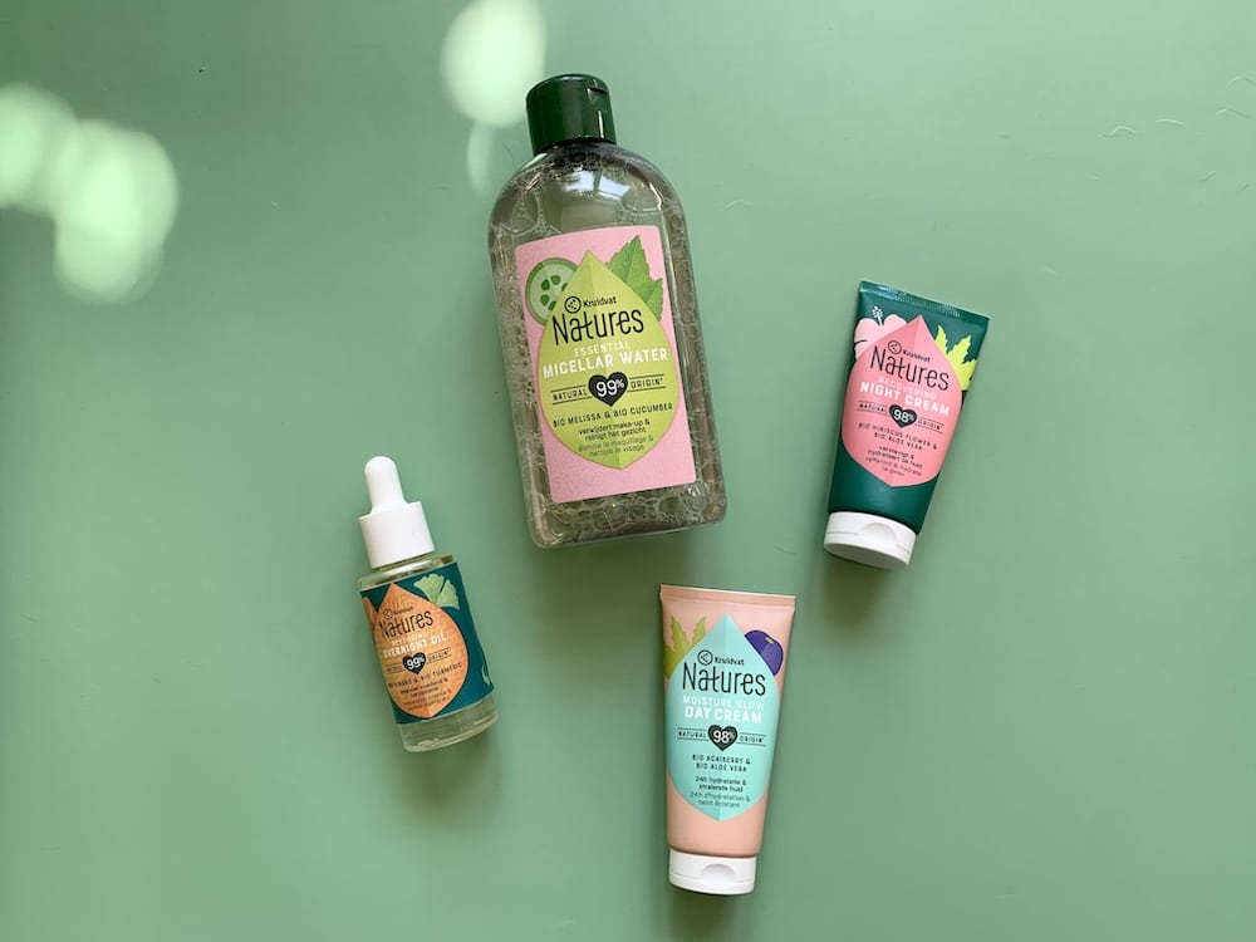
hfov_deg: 67.3
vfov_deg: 53.1
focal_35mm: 26
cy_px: 471
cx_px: 628
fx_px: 943
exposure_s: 1/122
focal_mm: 4.25
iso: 32
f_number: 1.8
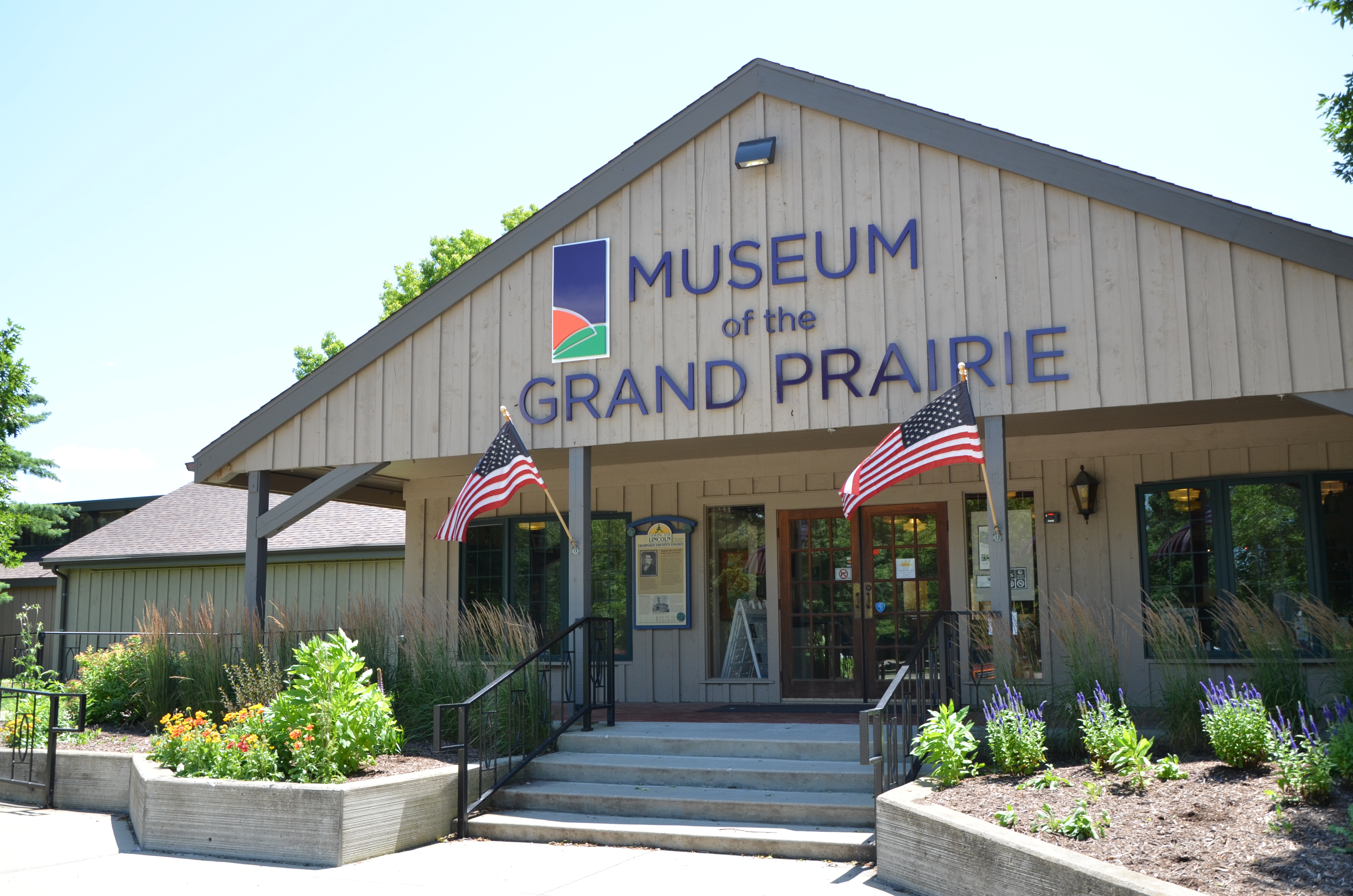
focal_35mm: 33
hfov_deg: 57.3
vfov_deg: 39.8
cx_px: 676
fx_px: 1238
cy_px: 448
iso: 200
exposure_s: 1/200
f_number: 7.1
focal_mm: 22
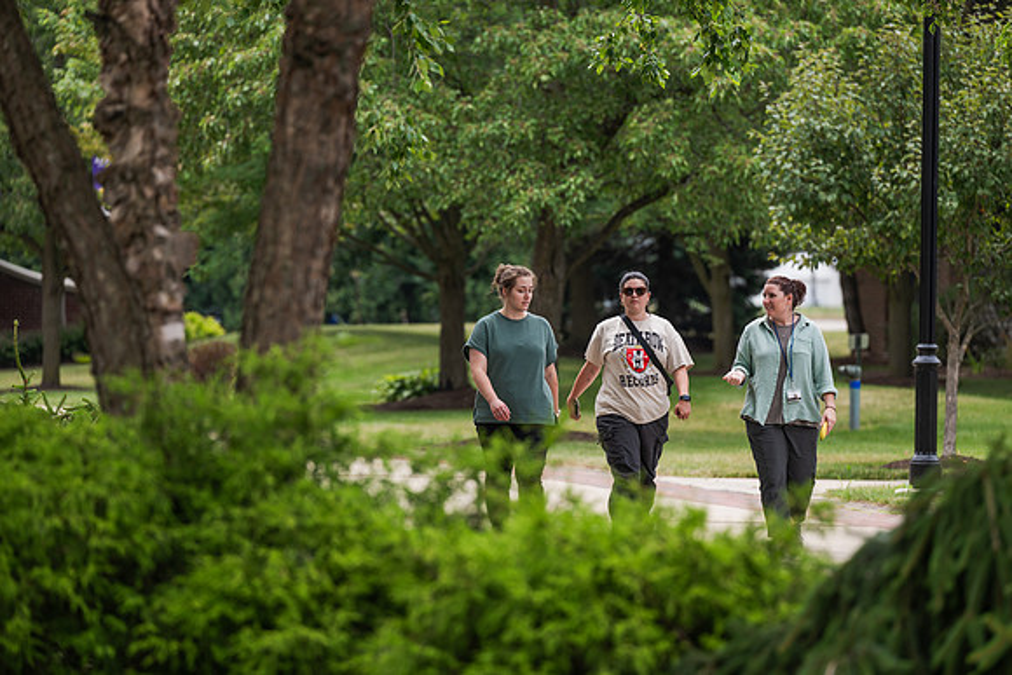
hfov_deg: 10.3
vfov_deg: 6.9
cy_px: 338
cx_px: 506
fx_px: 5623
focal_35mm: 200
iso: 100
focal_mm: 200
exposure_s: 1/400
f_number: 3.5
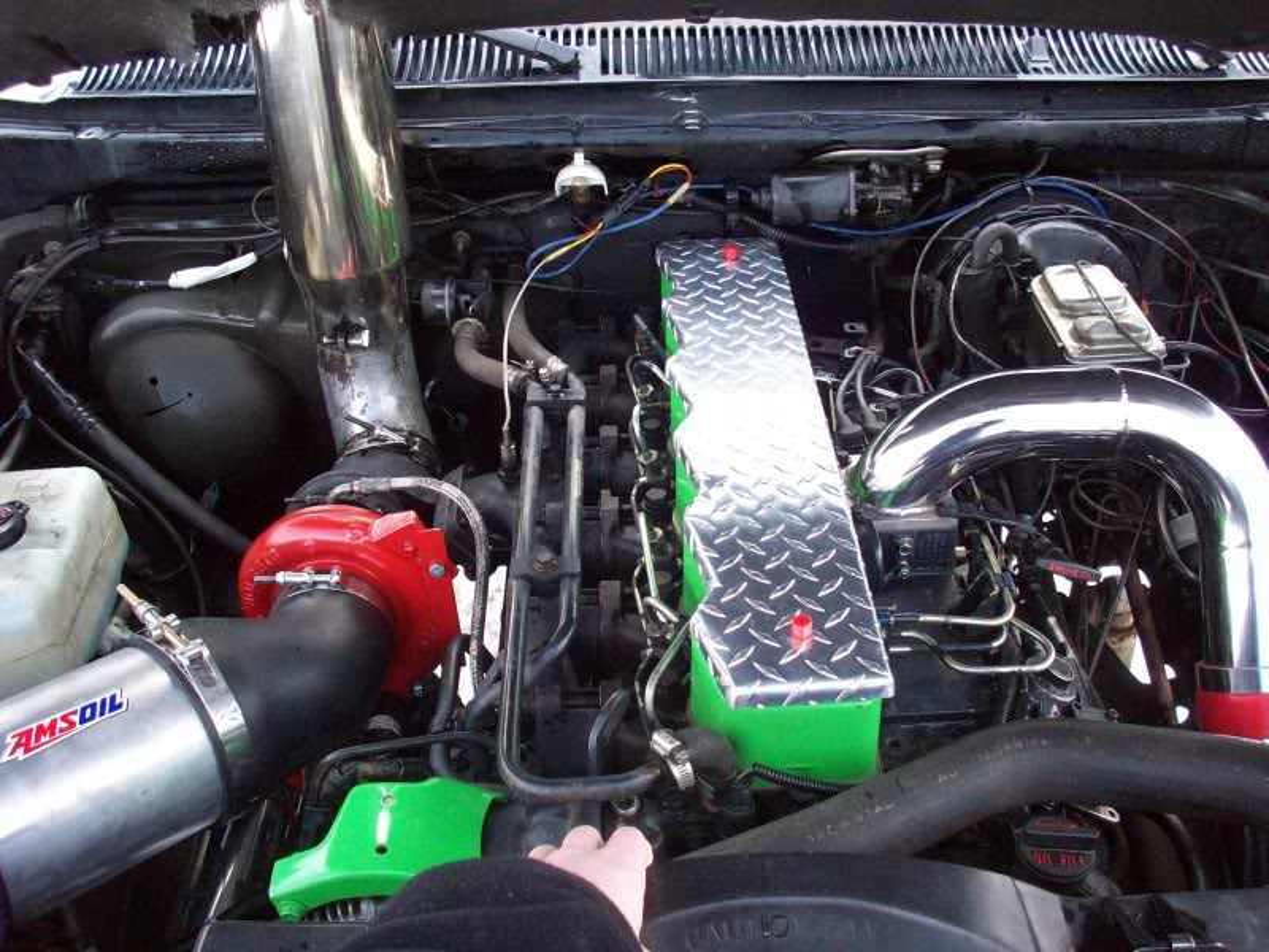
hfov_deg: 50.1
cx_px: 634
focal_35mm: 37
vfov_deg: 38.7
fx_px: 1356
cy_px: 476
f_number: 2.8
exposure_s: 1/193
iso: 200
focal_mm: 6.2
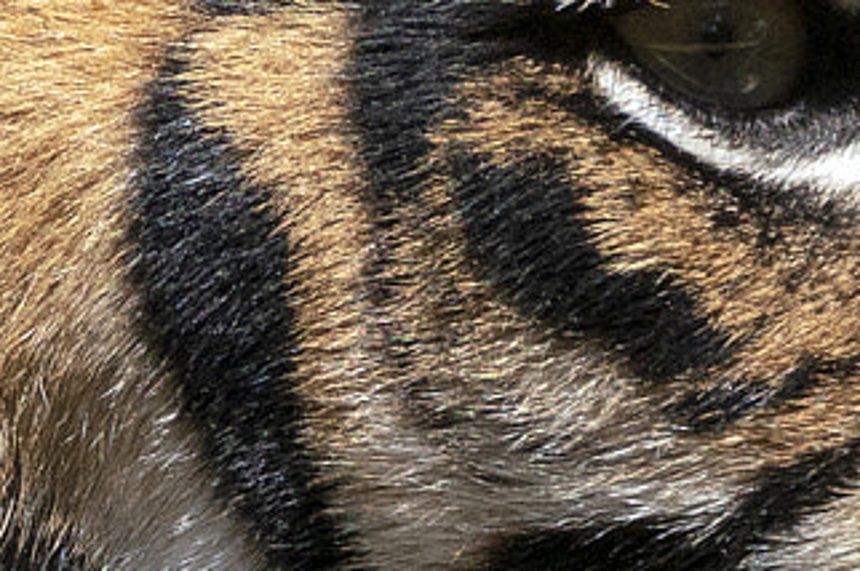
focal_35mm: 2981
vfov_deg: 0.5
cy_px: -165
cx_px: 203
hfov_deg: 0.7
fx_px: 71139
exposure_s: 1/2000
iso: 640
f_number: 5.6
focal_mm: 400
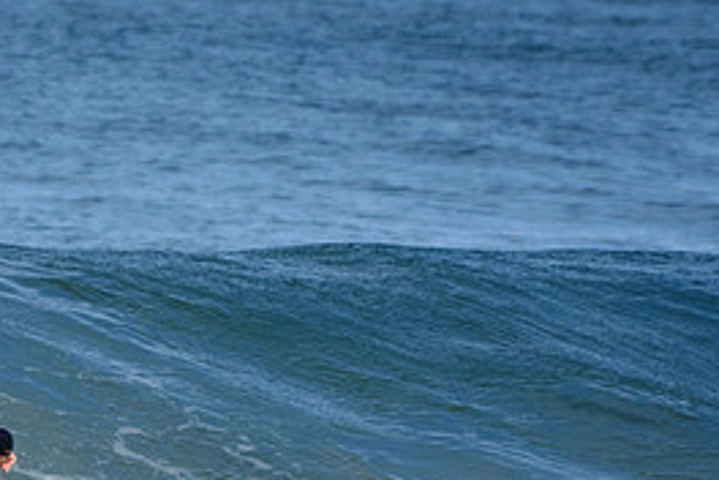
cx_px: 60
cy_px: 520
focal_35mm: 1385
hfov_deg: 1.5
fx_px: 27659
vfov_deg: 1.0
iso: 280
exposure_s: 1/2000
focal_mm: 420
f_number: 5.6
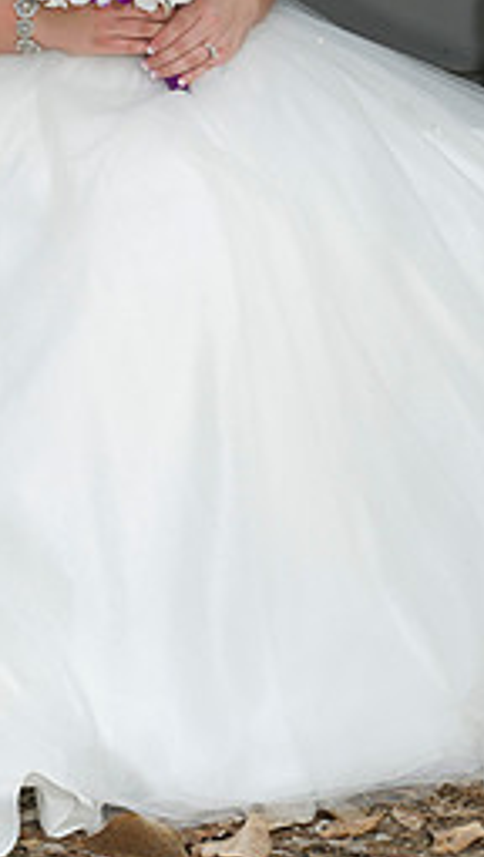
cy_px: 128
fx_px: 5664
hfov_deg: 4.9
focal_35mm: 249
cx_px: 193
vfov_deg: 8.6
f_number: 8
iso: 320
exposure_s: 1/100
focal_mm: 135
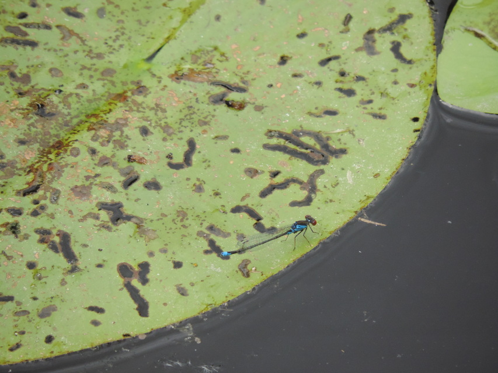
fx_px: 14388
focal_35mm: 1000
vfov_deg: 1.5
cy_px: 186
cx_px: 249
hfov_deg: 2.0
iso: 400
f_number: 5.9
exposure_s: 1/320
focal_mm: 180
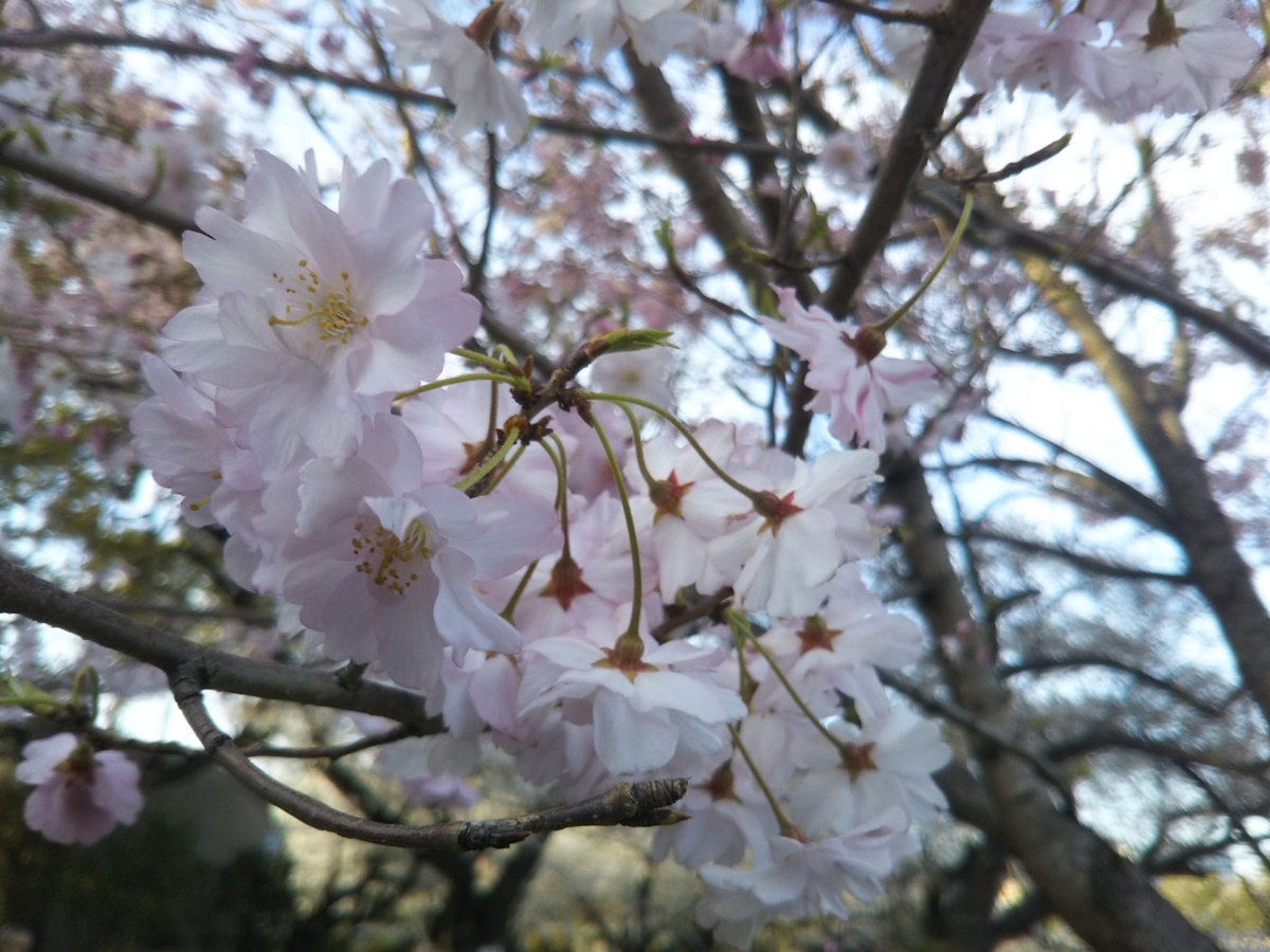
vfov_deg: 46.8
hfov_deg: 60.0
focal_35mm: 30
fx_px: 1101
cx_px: 635
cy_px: 476
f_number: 2.2
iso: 25
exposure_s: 1/167
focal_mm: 4
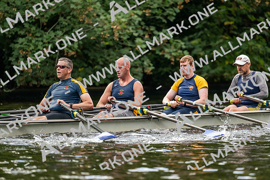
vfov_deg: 3.4
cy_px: 90
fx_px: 2999
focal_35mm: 400
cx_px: 135
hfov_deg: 5.2
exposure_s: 1/2500
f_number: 4.5
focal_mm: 400
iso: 1600
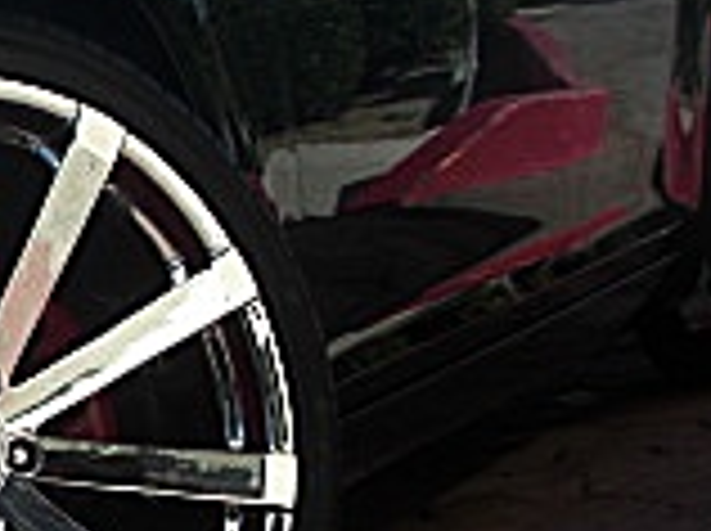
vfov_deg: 10.1
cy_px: 508
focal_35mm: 146
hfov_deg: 12.6
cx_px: -454
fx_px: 2994
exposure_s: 1/500
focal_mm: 6.3
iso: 50
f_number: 2.8
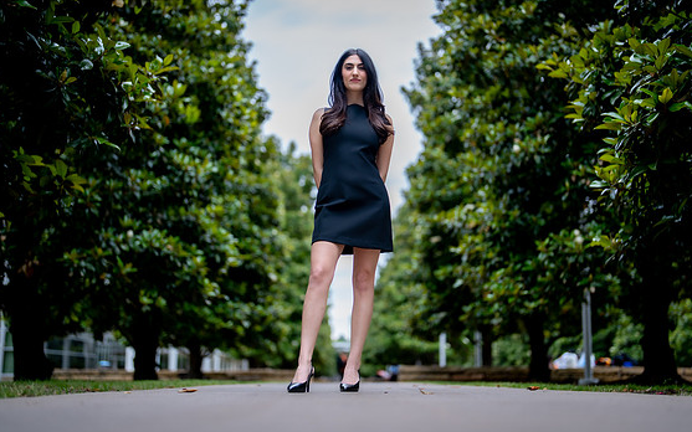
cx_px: 357
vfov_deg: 24.0
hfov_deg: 37.5
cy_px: 195
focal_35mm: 54
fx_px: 1018
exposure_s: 1/320
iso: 100
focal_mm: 50
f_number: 1.2
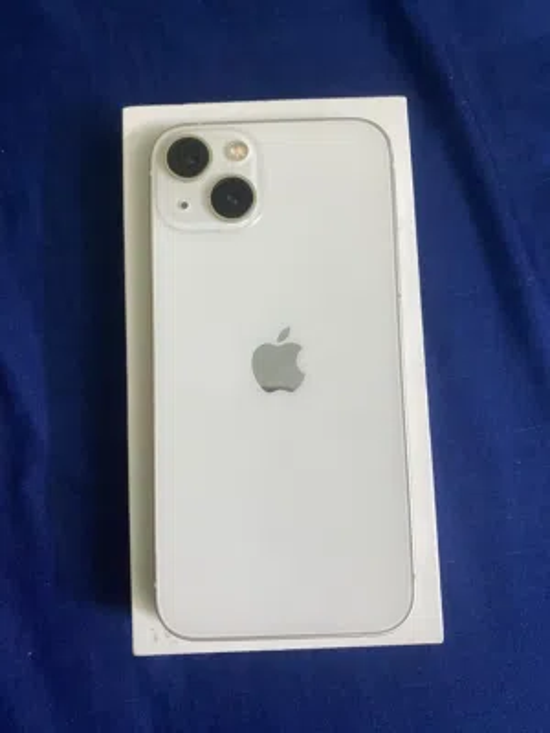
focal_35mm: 26
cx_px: 275
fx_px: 551
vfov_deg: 67.3
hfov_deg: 53.1
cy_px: 366
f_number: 1.8
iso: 640
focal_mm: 4.25
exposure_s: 1/35
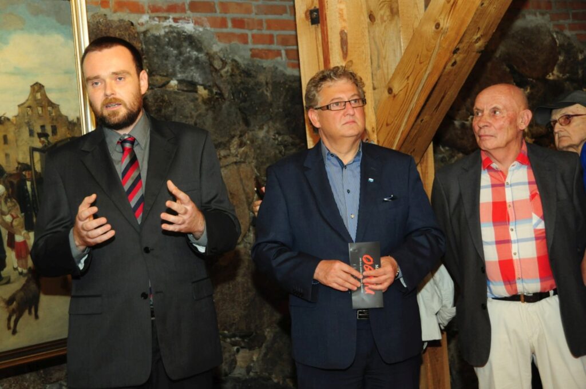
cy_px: 194
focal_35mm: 69
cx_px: 293
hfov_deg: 29.3
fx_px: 1122
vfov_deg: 19.7
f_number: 4.5
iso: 800
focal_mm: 46
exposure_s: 1/125
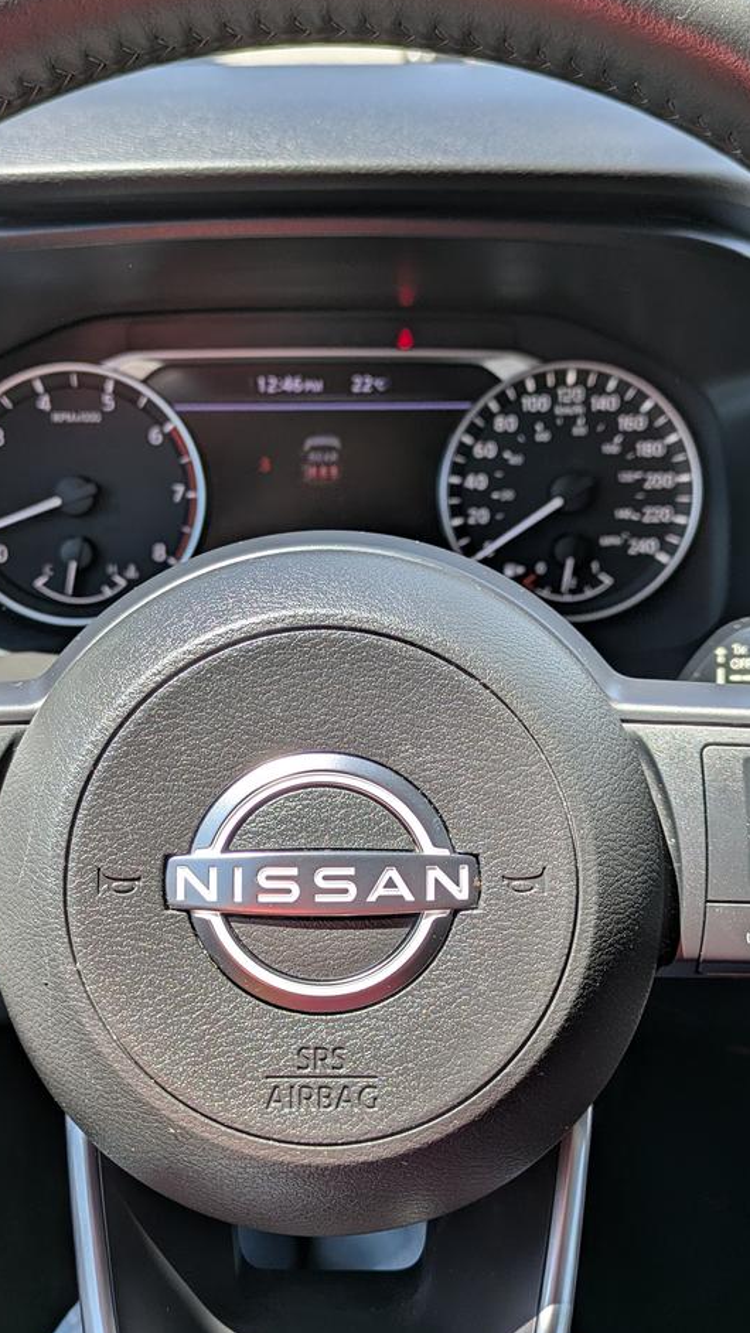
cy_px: 669
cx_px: 369
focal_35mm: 37
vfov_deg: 54.0
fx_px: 1308
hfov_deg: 32.0
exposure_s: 1/501
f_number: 1.89
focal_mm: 5.43
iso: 57
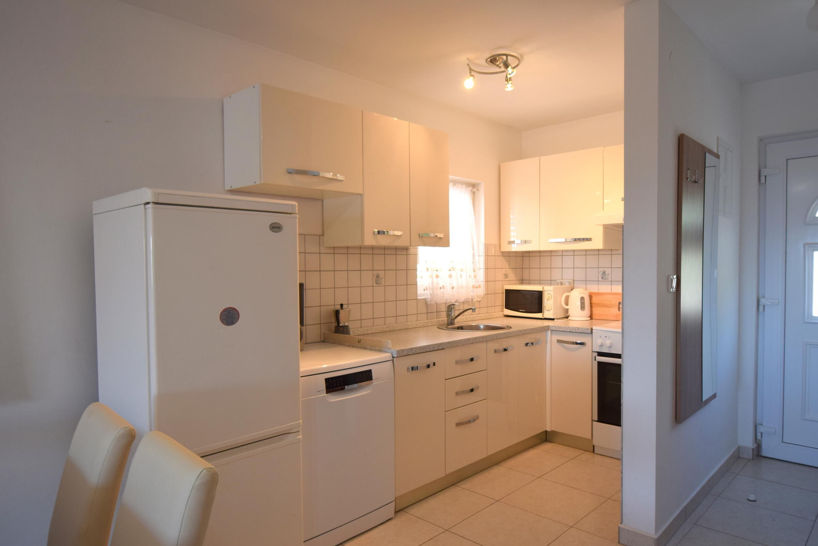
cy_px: 273
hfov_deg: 77.3
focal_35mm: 22
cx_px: 409
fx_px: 511
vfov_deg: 56.1
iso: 400
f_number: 4.2
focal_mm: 15
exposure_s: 1/80
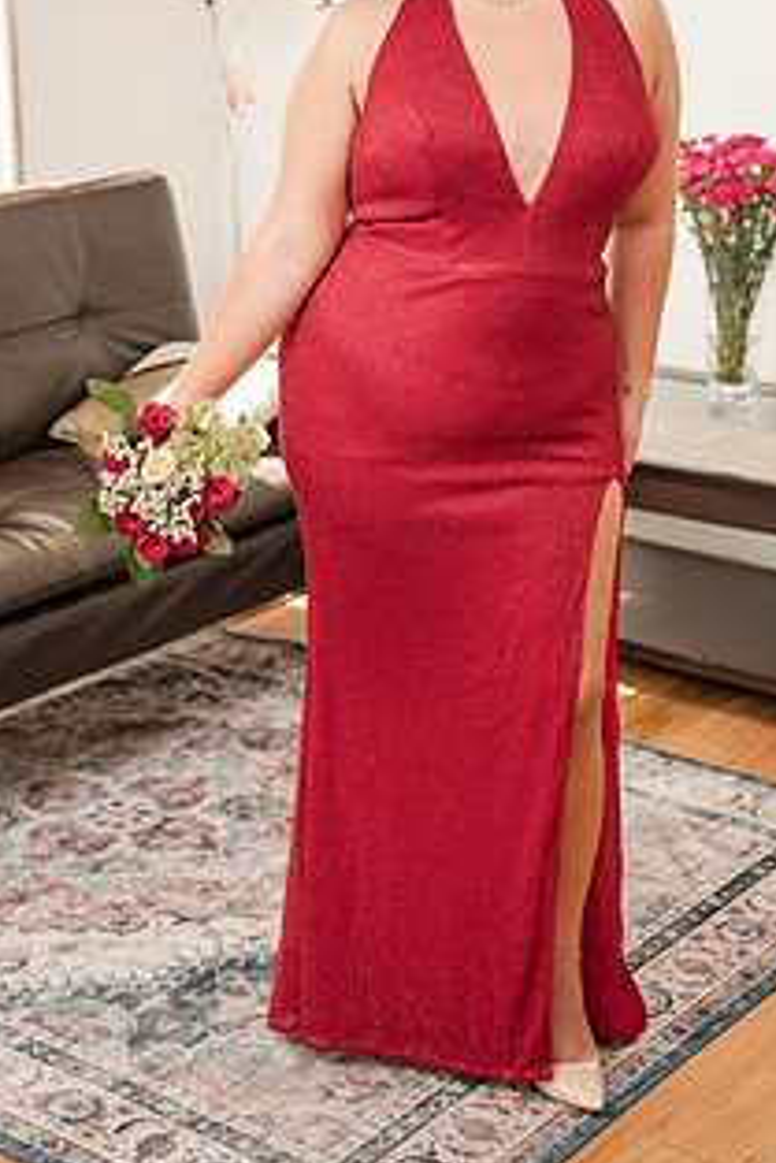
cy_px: 405
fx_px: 2228
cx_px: 308
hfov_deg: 19.7
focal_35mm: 69
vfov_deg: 29.1
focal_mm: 48
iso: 1000
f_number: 3.2
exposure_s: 1/250
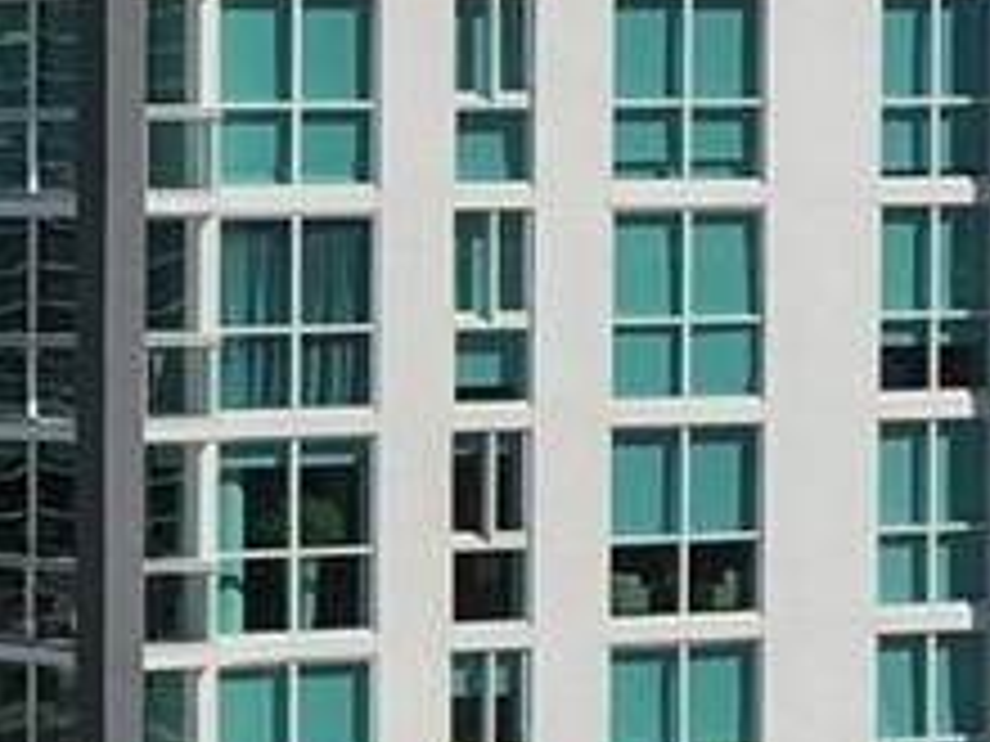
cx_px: -1382
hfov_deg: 8.6
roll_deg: +0.3
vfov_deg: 7.0
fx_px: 6034
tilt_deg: -3.2
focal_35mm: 211
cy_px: 414
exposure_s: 1/2849
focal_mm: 4.15
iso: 25
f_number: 2.2
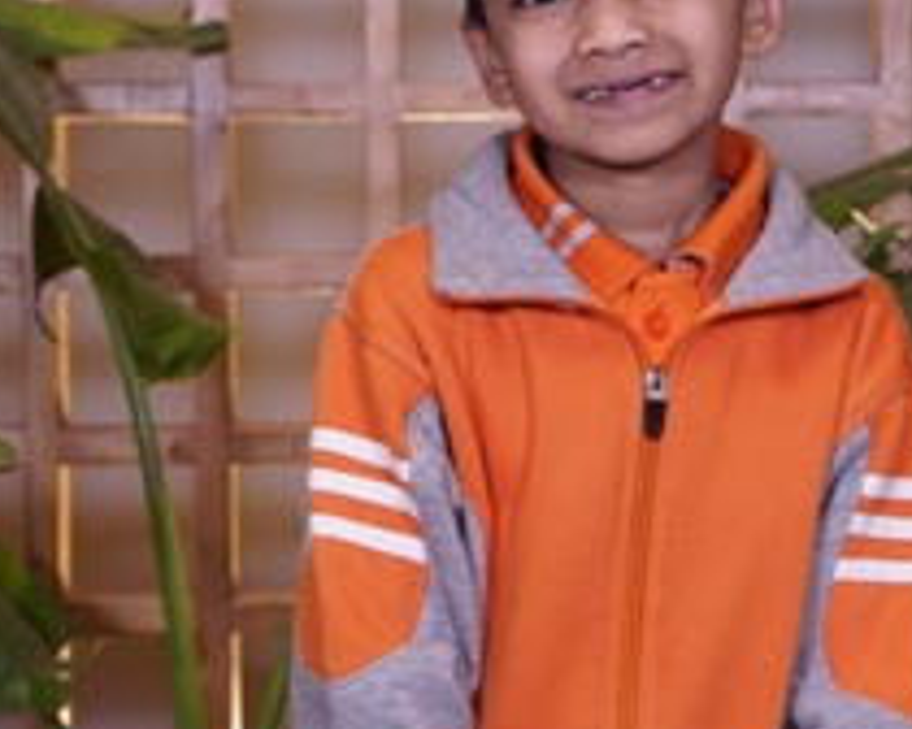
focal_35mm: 140
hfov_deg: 13.7
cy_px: 228
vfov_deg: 11.0
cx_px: 660
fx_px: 3779
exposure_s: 1/125
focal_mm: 47
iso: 400
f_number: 4.5
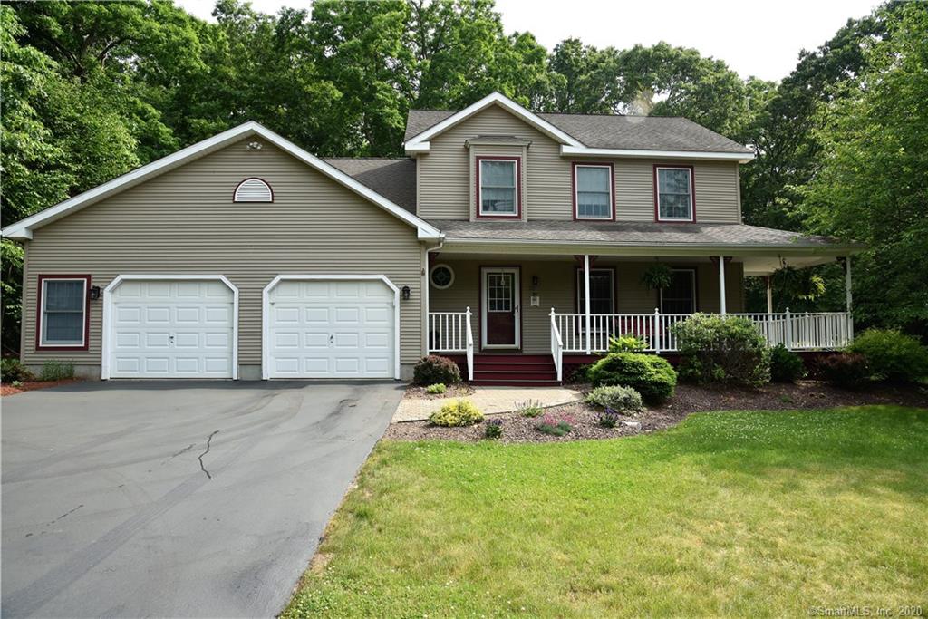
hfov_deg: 73.7
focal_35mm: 24
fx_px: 619
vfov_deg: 53.1
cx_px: 464
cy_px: 310
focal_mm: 24
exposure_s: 1/500
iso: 800
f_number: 11
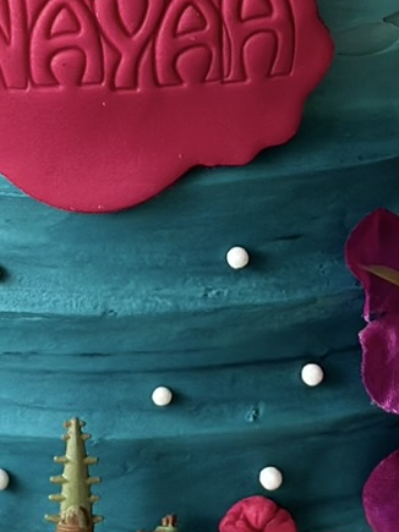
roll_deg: +0.5
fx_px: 3475
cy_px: -148
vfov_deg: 8.6
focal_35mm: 226
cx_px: 88
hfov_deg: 6.6
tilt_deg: -13.8
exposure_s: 1/60
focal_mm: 6.86
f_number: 1.78
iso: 125
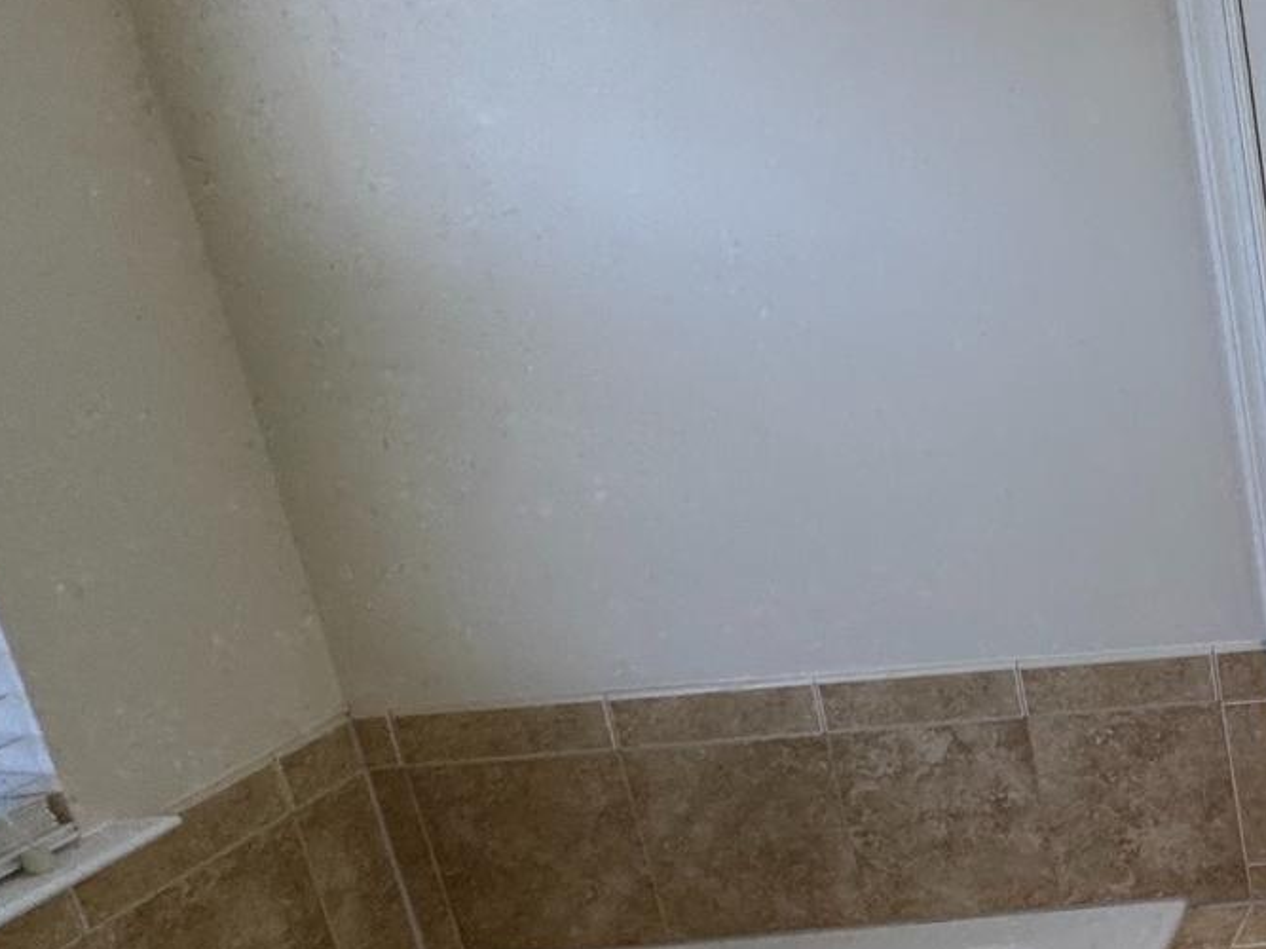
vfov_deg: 33.5
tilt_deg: -13.8
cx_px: 1919
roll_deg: +1.7
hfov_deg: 28.1
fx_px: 1572
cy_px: 381
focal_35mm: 43
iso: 50
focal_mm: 2.22
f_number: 2.2
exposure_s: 1/120
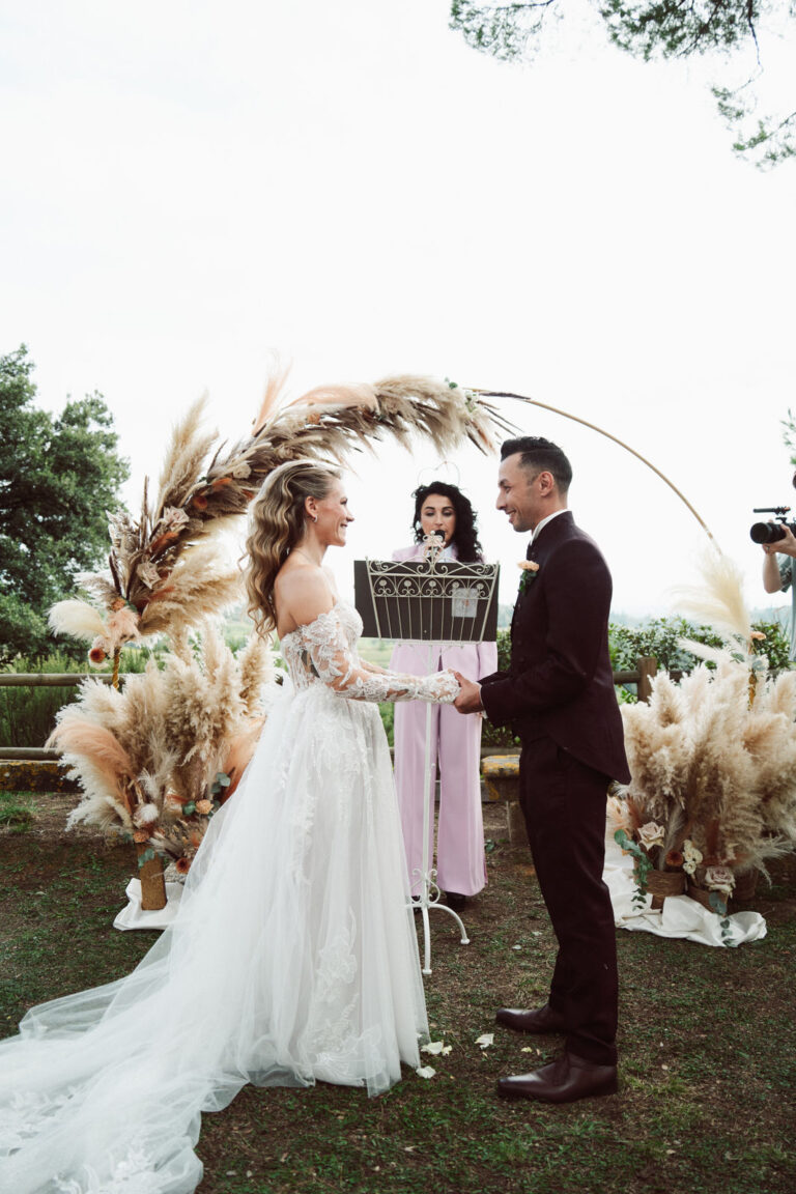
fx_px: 929
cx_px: 398
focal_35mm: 28
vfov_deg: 65.5
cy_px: 597
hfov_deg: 46.4
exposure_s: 1/1250
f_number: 2.8
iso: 640
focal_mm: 28
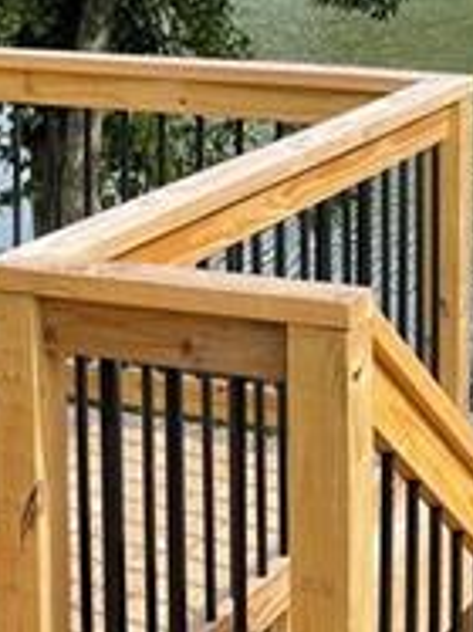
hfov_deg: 13.8
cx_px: 196
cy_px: 47
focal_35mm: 107
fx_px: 1952
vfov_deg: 18.1
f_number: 1.6
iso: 32
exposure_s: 1/1238
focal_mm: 5.1
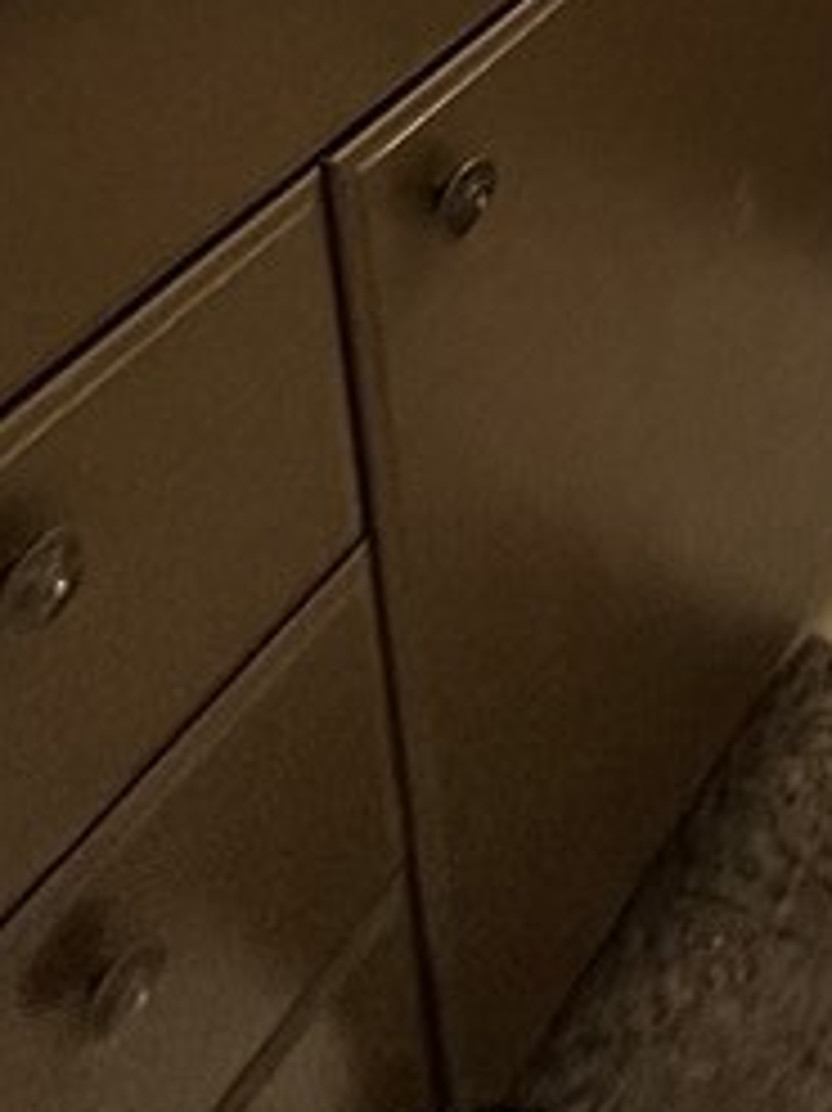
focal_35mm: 58
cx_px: 1178
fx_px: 1860
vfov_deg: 23.6
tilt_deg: -13.7
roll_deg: -1.6
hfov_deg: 21.8
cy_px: -698
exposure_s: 1/60
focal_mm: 2.22
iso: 640
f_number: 2.2
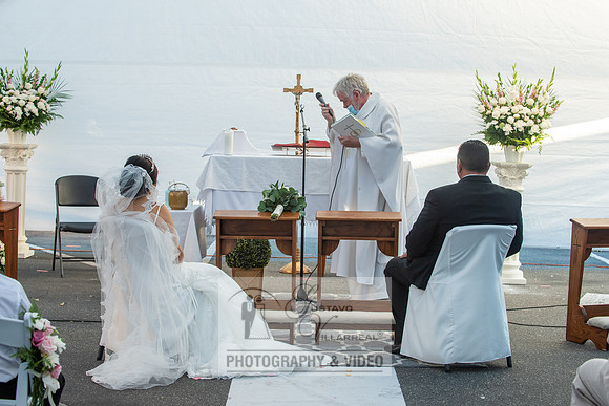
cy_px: 203
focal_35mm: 74
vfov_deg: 18.4
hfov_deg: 27.3
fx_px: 1256
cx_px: 304
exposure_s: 1/250
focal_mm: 70
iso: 640
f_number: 5.6
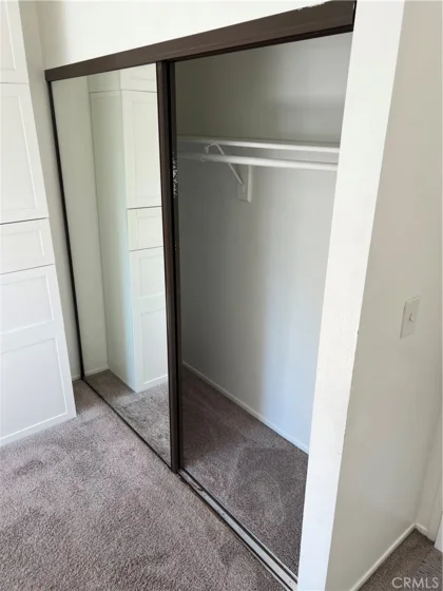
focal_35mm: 26
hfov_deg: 53.1
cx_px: 222
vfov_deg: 67.3
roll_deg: -0.4
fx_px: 444
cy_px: 296
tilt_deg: -19.9
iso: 32
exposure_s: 1/129
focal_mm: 5.7
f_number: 1.5
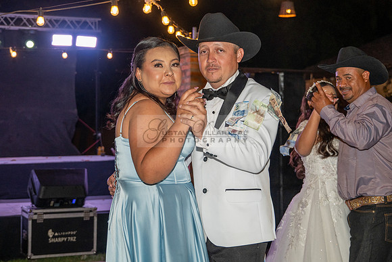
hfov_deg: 32.4
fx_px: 675
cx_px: 196
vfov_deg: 21.9
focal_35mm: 62
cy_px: 131
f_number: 6
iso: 2000
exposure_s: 1/200
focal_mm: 62
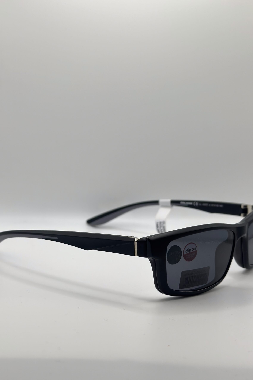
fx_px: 527
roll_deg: -1.1
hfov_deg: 27.0
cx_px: 124
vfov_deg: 39.6
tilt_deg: -12.3
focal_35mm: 50
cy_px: 190
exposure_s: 1/797
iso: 80
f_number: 1.78
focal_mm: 6.86
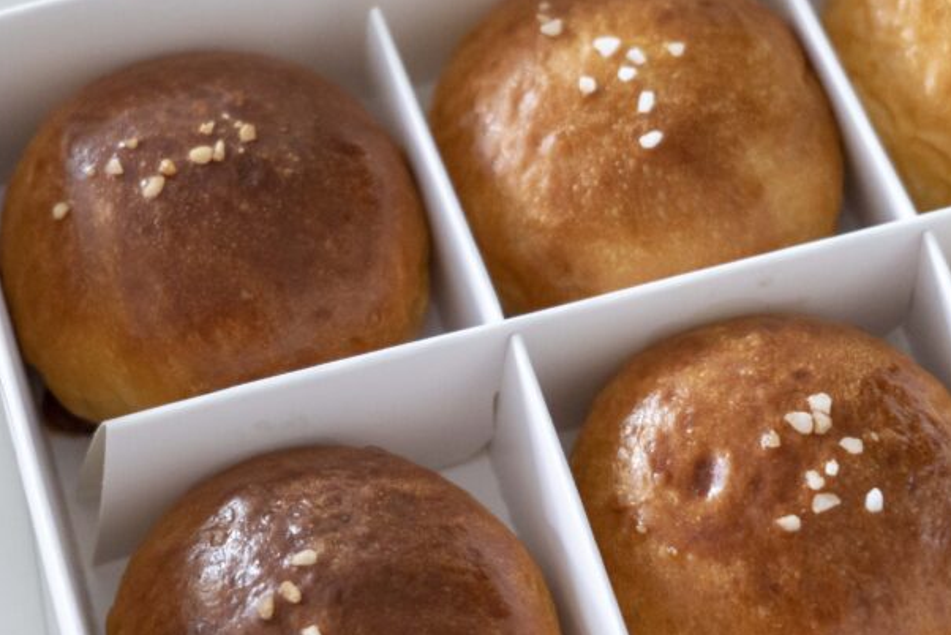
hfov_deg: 20.0
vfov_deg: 13.4
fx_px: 2696
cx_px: 365
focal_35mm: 102
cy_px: 347
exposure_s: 1/60
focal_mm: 60
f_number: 5.6
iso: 4000
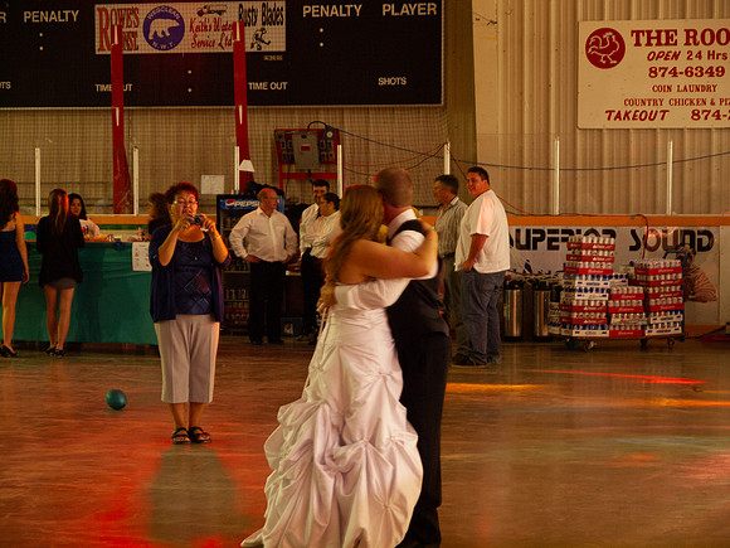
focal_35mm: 86
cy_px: 274
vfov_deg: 17.2
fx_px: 1814
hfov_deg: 22.8
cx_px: 365
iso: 800
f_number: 3.3
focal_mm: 43
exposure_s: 1/4
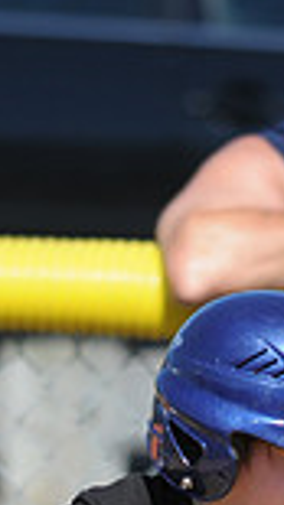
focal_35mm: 1763
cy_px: 935
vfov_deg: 1.2
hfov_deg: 0.7
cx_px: 77
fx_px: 23641
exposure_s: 1/1600
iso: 200
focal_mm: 300
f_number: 4
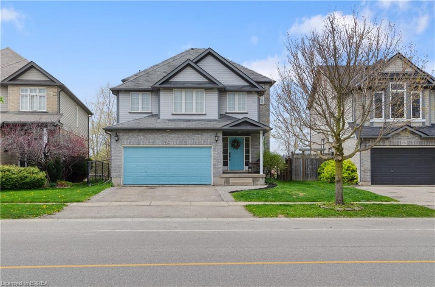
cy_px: 144
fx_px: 434
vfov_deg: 36.7
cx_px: 218
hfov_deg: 53.3
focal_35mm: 36
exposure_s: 1/160
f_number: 8
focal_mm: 24
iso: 250
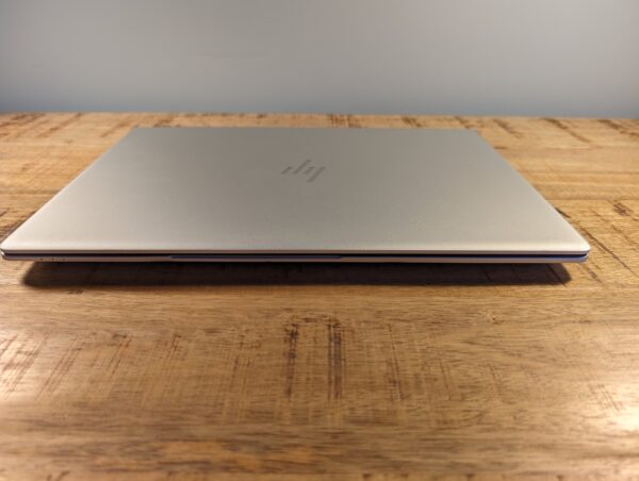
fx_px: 444
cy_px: 240
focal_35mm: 24
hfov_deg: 71.5
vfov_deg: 57.0
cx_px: 320
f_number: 1.68
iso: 31
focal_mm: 6.9
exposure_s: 1/33.3
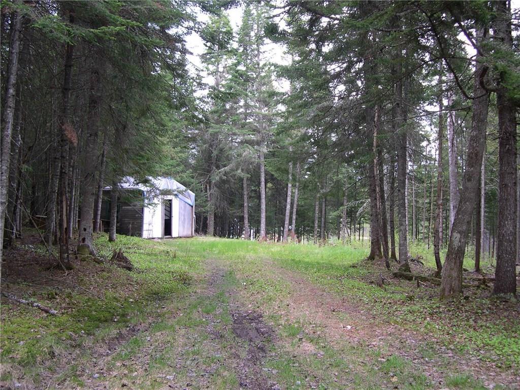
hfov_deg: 49.0
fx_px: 571
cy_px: 195
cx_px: 260
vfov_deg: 37.7
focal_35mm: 38
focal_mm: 8
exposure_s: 1/70
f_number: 2.8
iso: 100
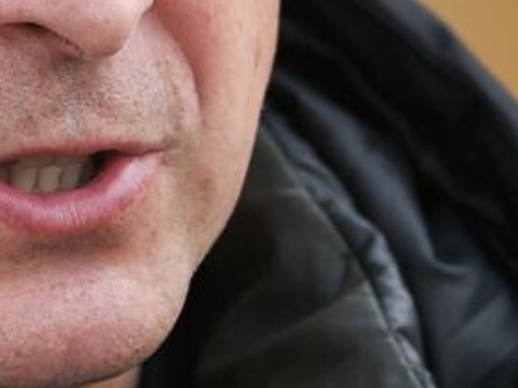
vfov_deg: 3.1
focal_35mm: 480
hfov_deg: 4.1
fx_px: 7183
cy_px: -95
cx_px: -18
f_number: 2.8
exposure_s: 1/1000
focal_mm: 70
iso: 200
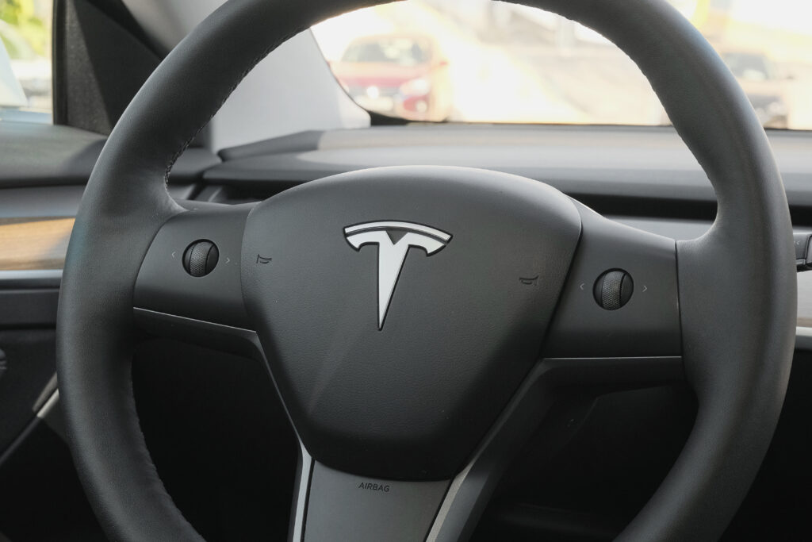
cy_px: 271
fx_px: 1534
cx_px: 406
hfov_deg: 29.7
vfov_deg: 20.0
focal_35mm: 68
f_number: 9
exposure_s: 1/160
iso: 1600
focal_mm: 45
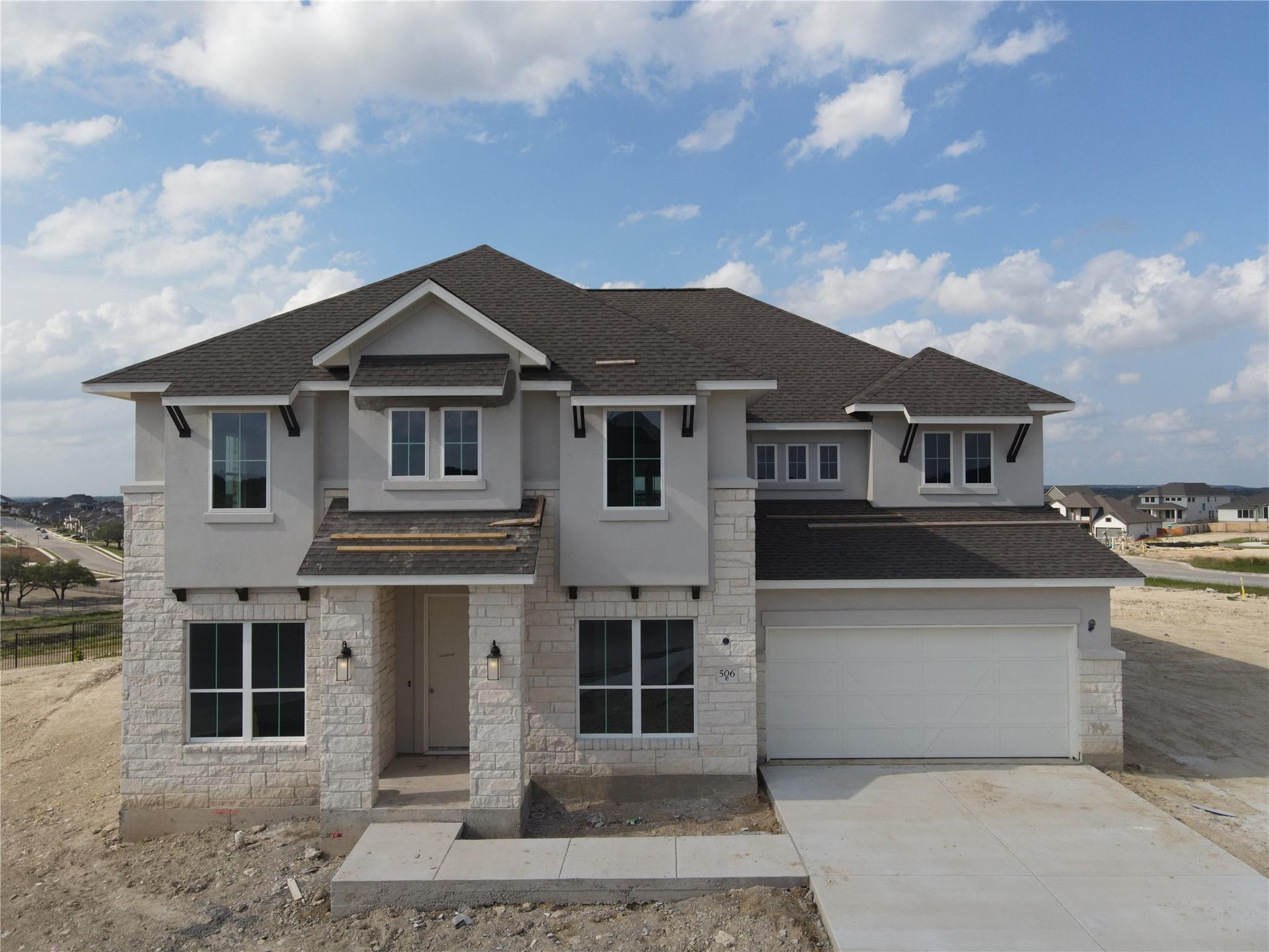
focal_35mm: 24
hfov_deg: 71.6
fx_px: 880
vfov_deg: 56.8
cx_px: 634
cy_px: 476
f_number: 2.8
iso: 100
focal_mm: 4.5
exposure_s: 1/800
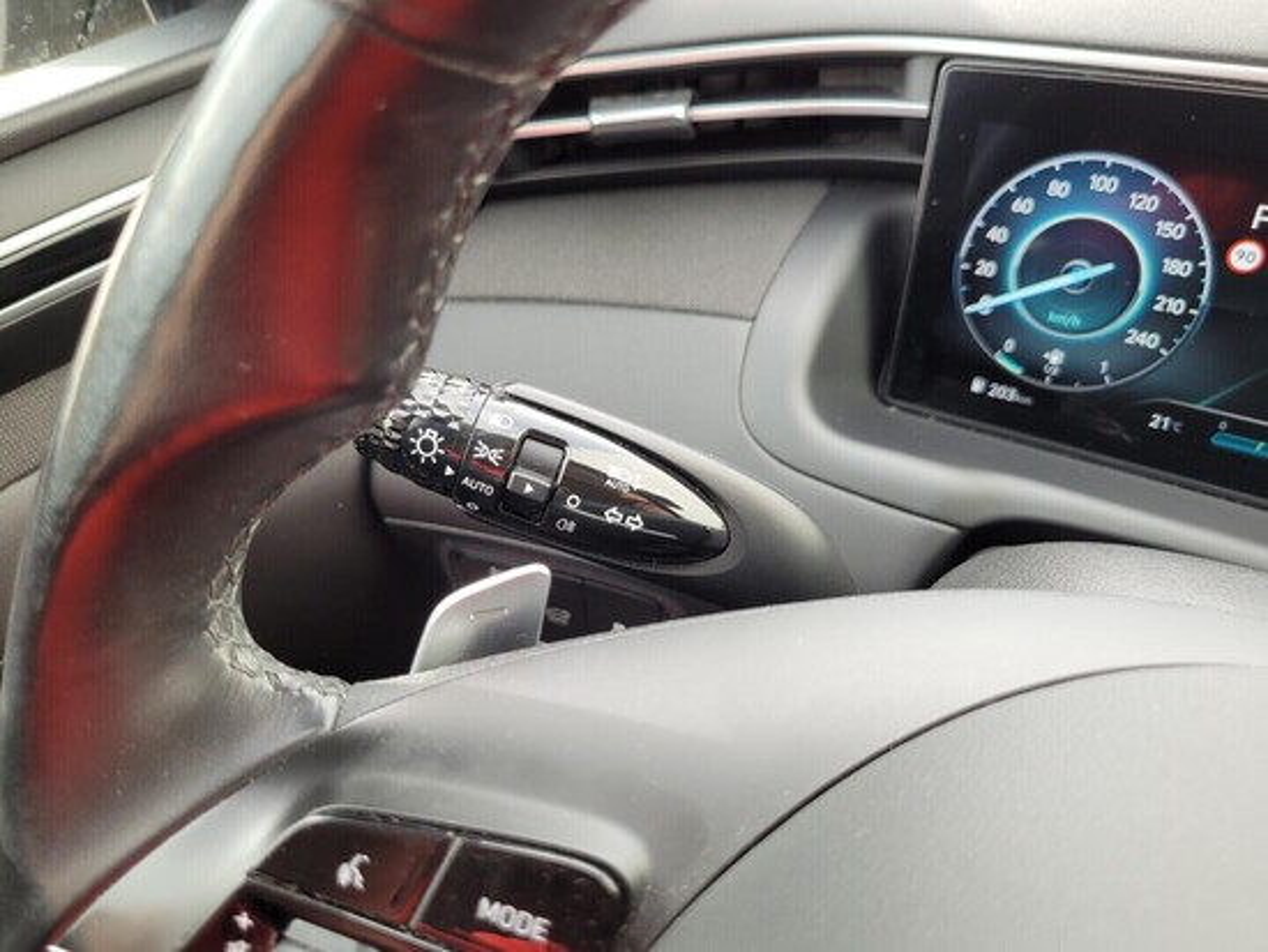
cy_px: 476
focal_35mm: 26
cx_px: 634
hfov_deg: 67.3
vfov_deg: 53.1
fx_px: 953
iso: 50
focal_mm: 5.4
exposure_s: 1/100
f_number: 1.8
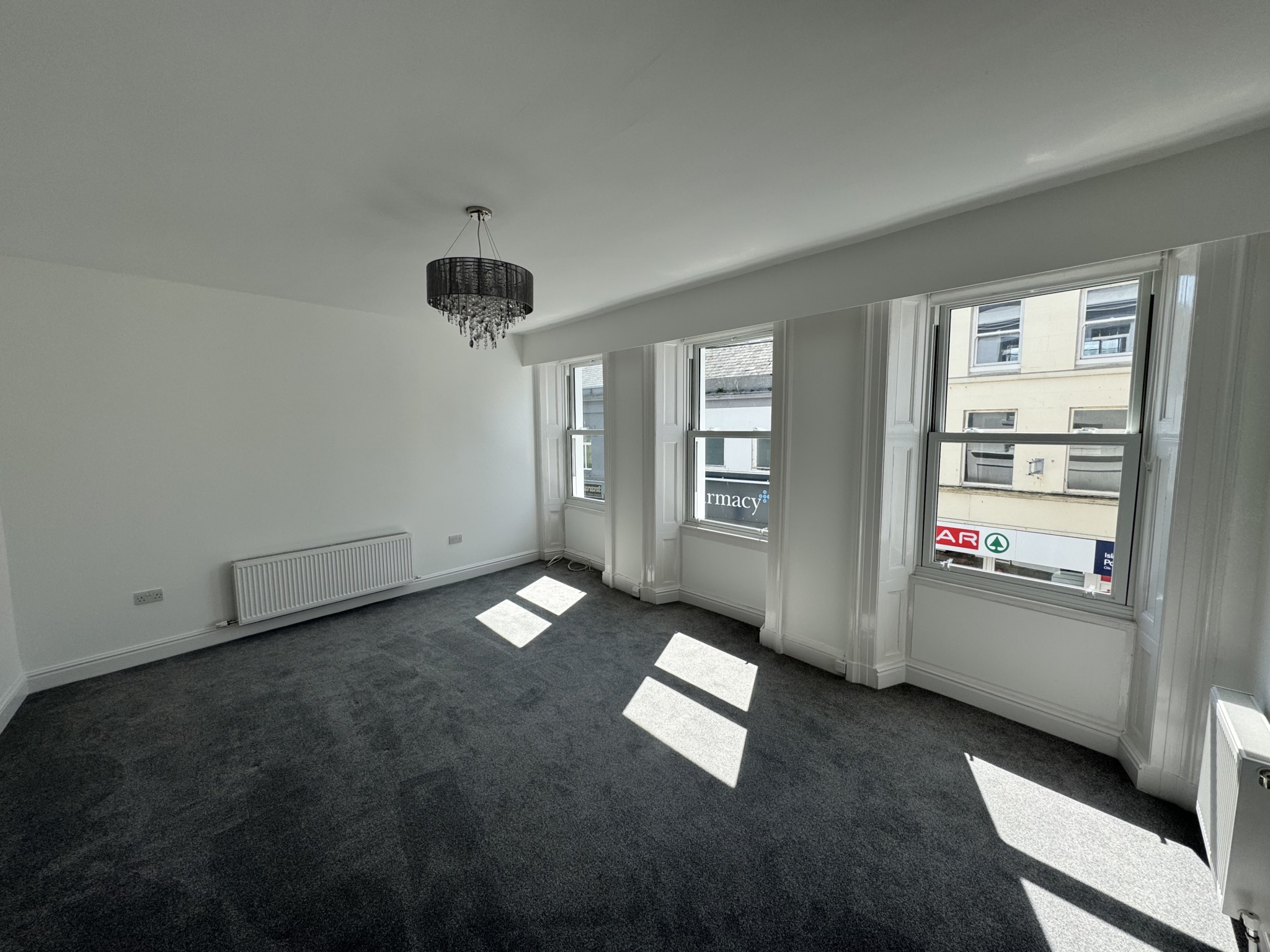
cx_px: 635
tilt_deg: -6.1
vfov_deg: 85.7
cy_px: 476
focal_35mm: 14
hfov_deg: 102.1
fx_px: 514
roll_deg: +0.7
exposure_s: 1/605
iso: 50
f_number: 2.2
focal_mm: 2.22
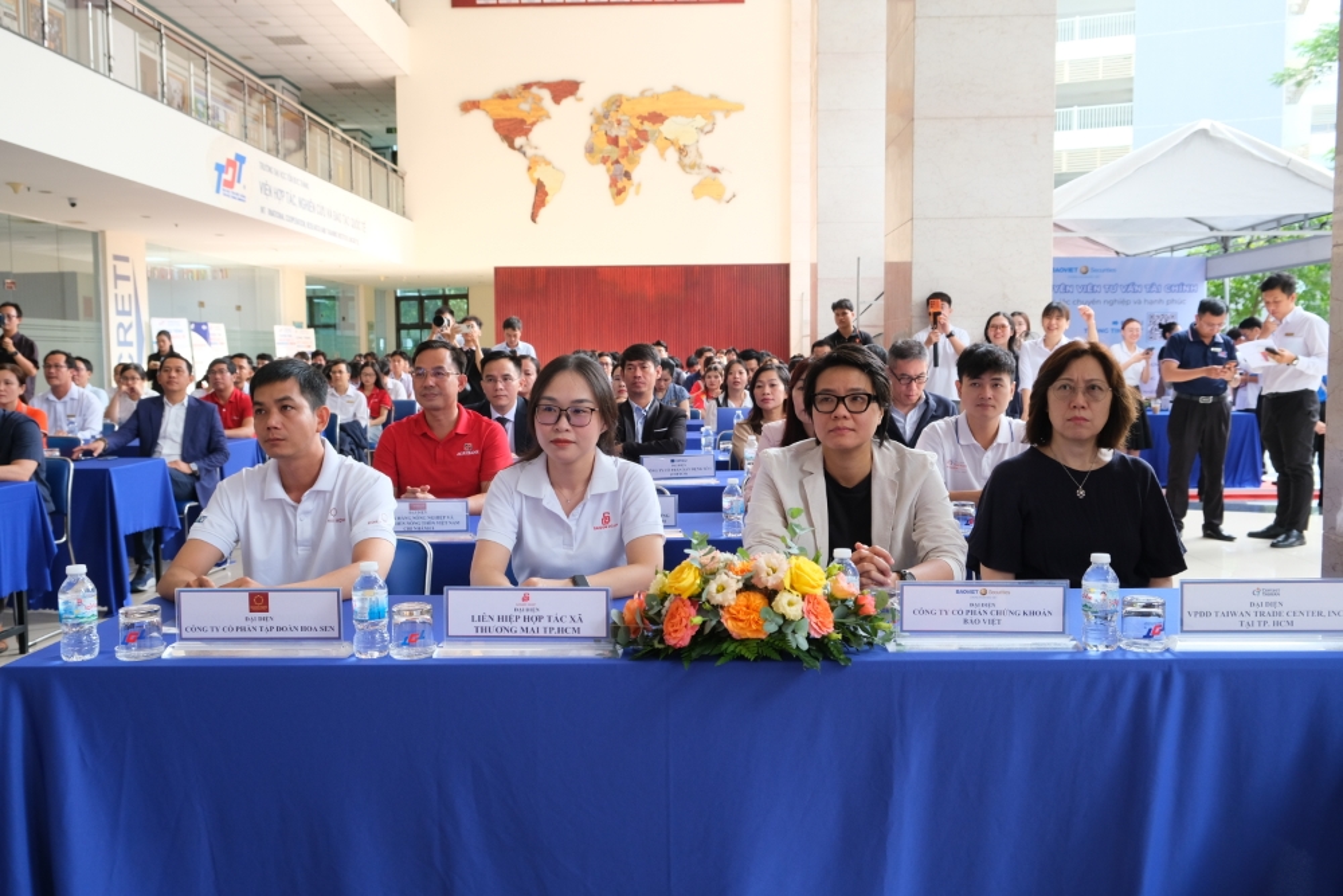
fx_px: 1157
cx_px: 672
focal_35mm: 31
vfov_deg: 42.3
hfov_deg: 60.3
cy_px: 448
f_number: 5
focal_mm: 20.5
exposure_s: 1/200
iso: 1000
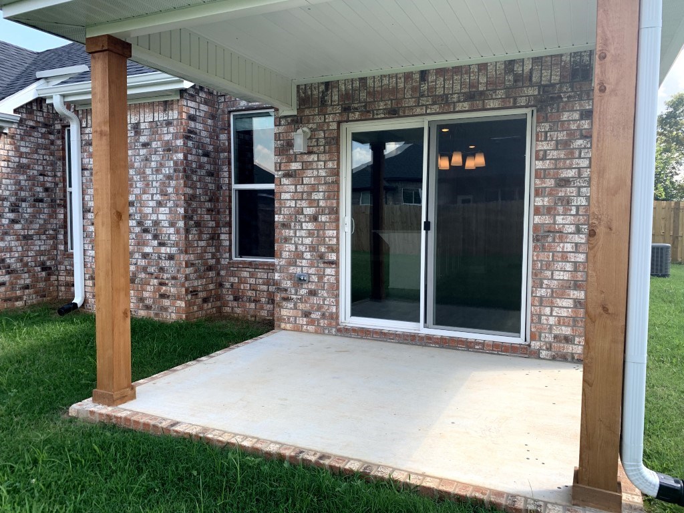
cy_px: 256
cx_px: 342
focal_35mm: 26
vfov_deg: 53.1
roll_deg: -1.0
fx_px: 514
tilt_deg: -3.9
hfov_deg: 67.3
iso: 25
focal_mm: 4.25
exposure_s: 1/471
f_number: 1.8
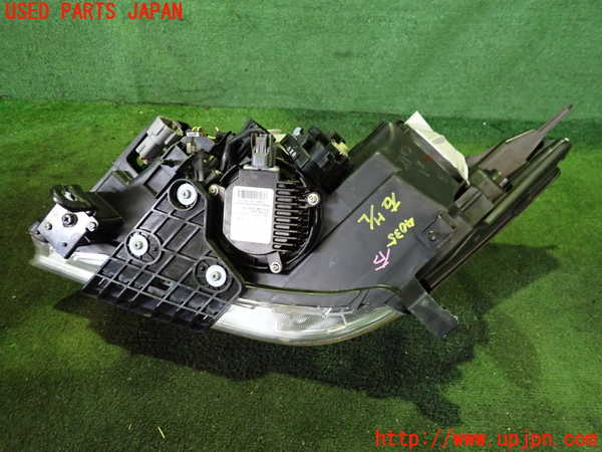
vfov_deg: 54.9
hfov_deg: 69.4
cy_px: 226
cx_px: 301
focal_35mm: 25
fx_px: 435
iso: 800
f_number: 2
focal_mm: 4.5
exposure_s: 1/30
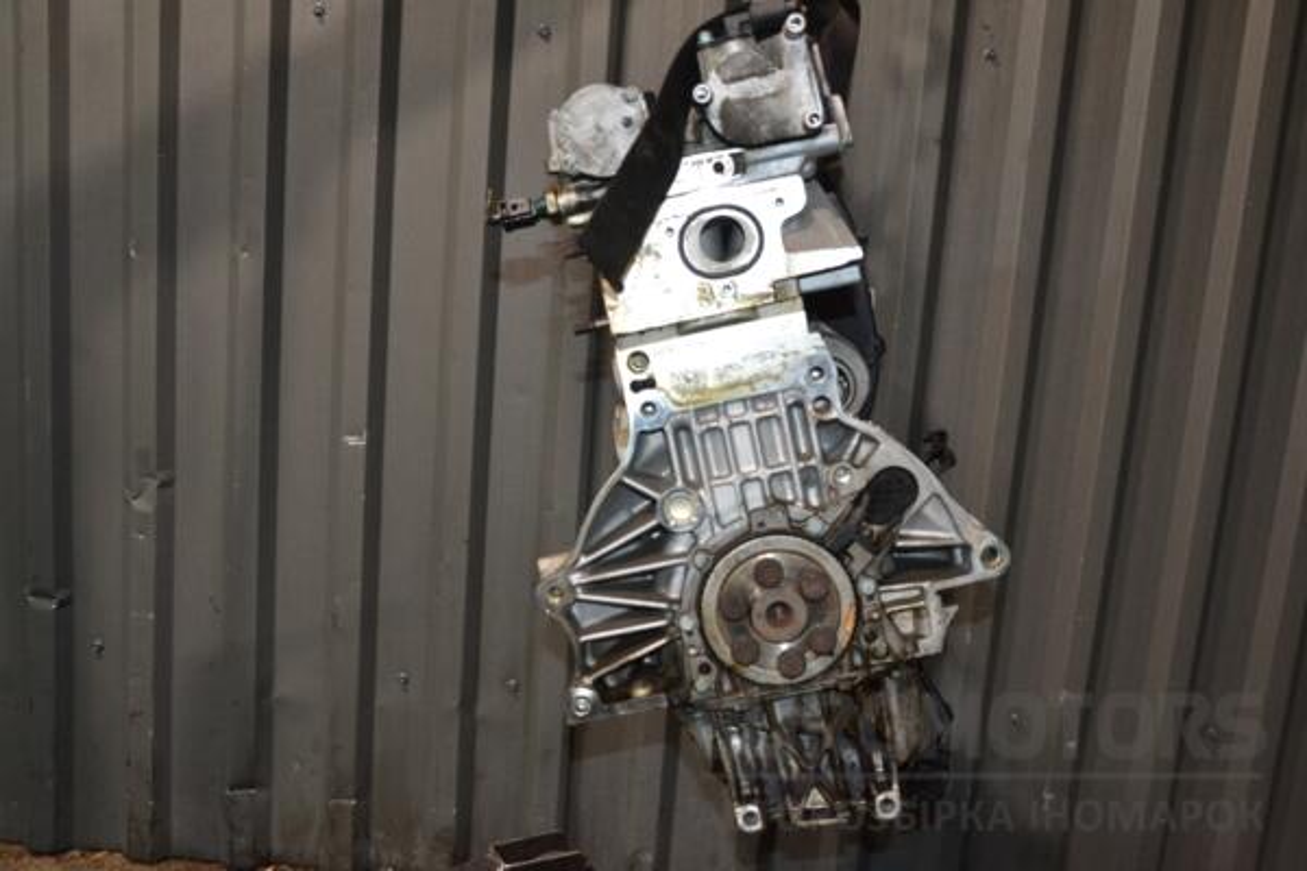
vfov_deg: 40.0
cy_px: 436
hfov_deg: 57.2
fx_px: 1198
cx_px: 654
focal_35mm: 33
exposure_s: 1/60
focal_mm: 22
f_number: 5
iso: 800
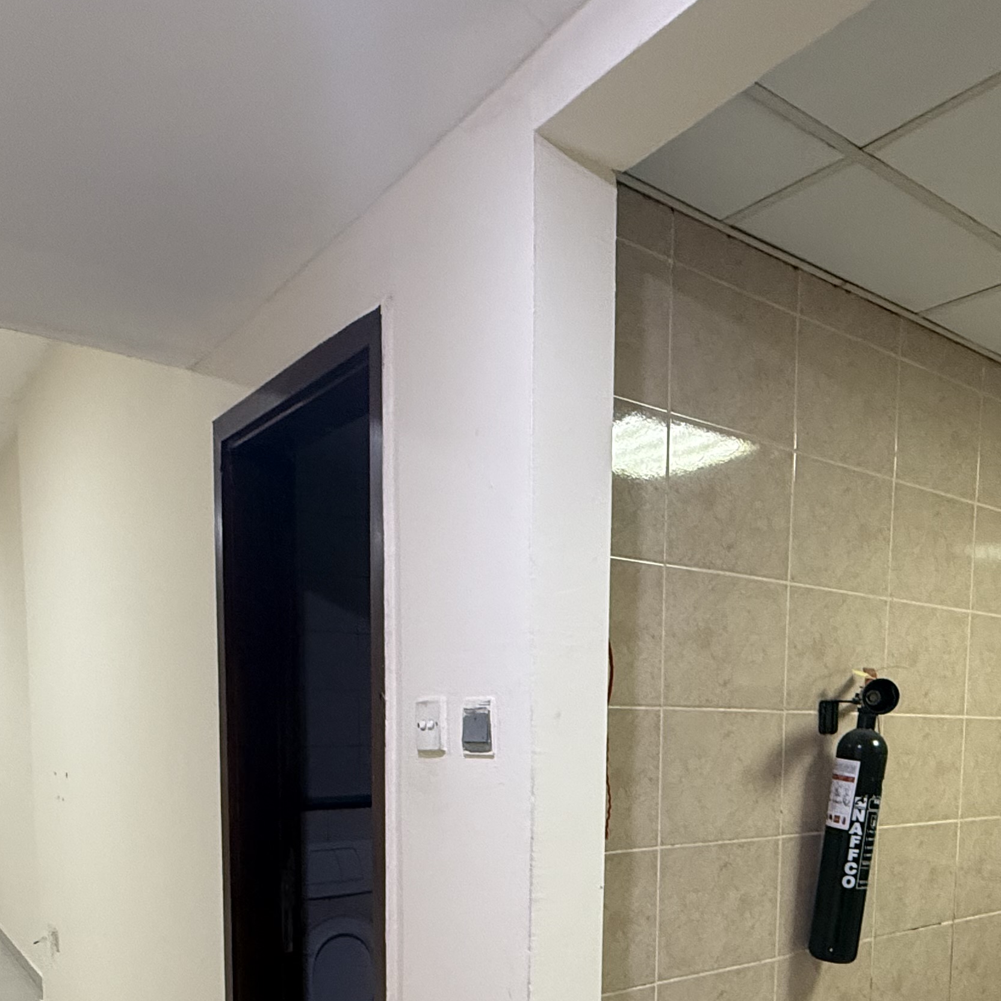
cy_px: 826
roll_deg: -1.2
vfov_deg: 50.2
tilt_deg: -5.7
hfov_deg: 53.7
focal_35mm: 30
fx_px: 981
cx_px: 601
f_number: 2.2
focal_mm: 2.22
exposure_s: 1/50
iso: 400
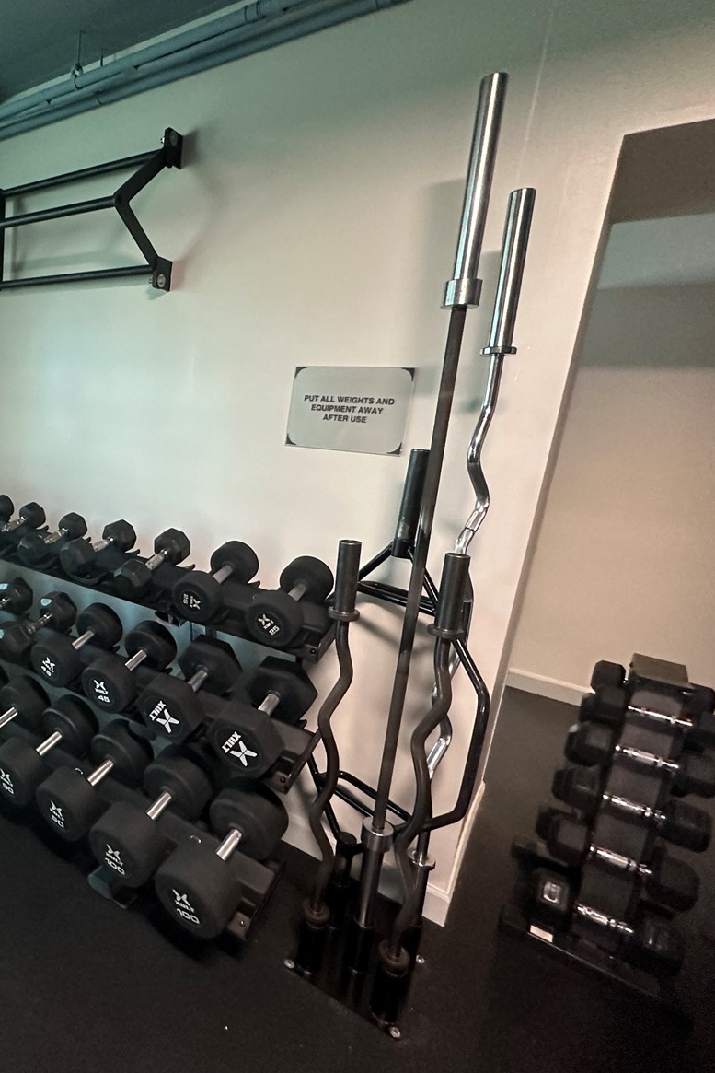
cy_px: 540
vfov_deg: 84.0
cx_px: 94
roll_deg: -5.6
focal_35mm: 20
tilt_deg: -14.5
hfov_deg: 55.2
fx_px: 596
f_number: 2.2
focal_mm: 2.22
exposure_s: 1/60
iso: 500
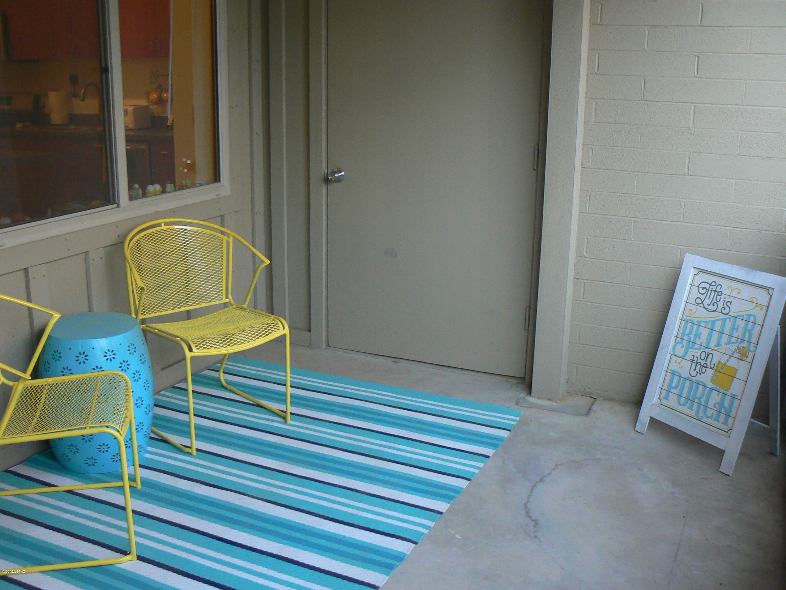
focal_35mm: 36
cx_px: 393
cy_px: 295
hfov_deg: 51.4
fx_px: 817
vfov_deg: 39.7
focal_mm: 6
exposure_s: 1/30
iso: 200
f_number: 2.8
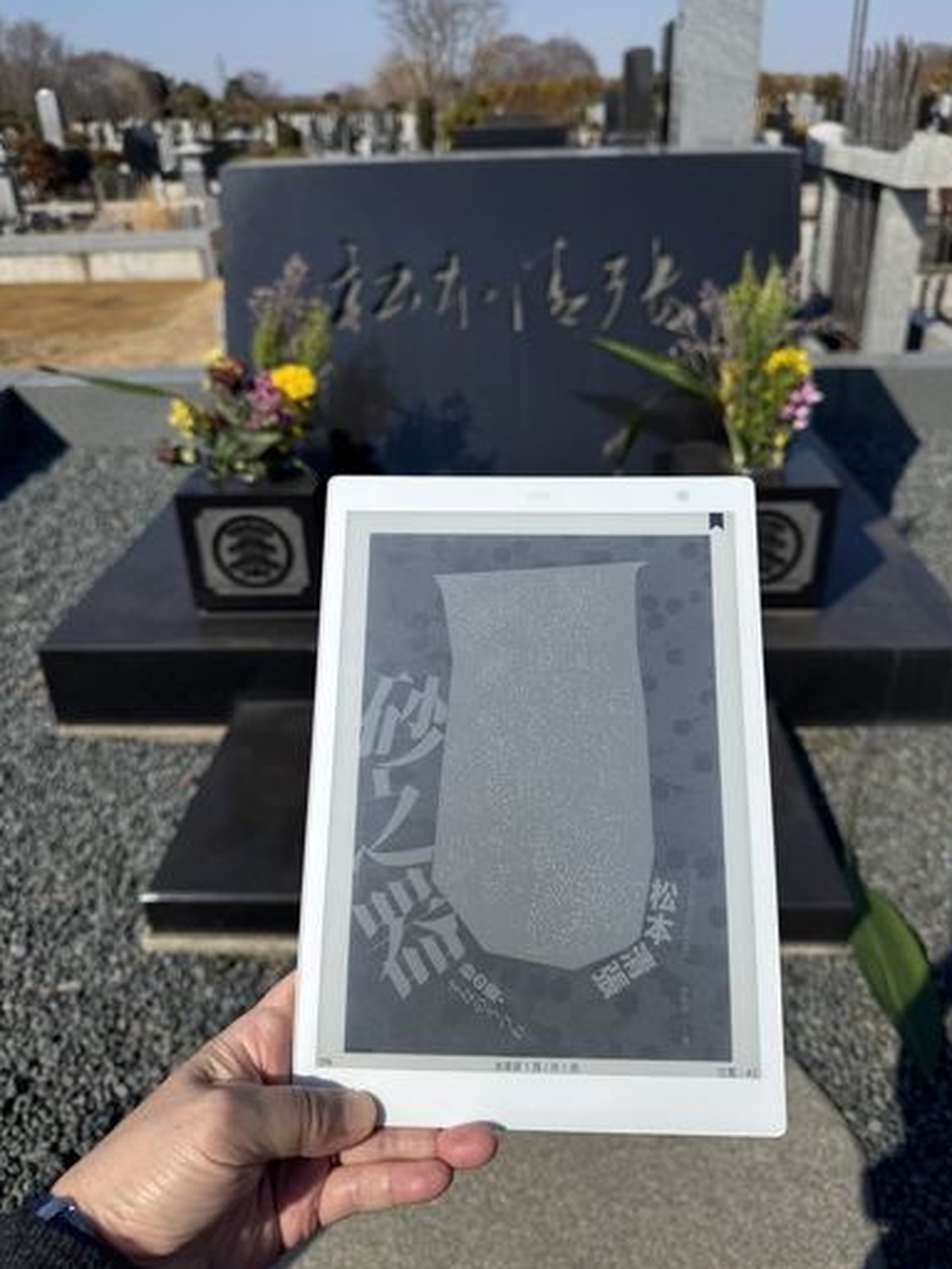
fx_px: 917
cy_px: 613
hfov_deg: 54.9
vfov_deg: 69.4
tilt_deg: -27.2
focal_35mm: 25
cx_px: 491
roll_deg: +2.0
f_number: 1.78
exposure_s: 1/7092
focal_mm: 6.76
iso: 80
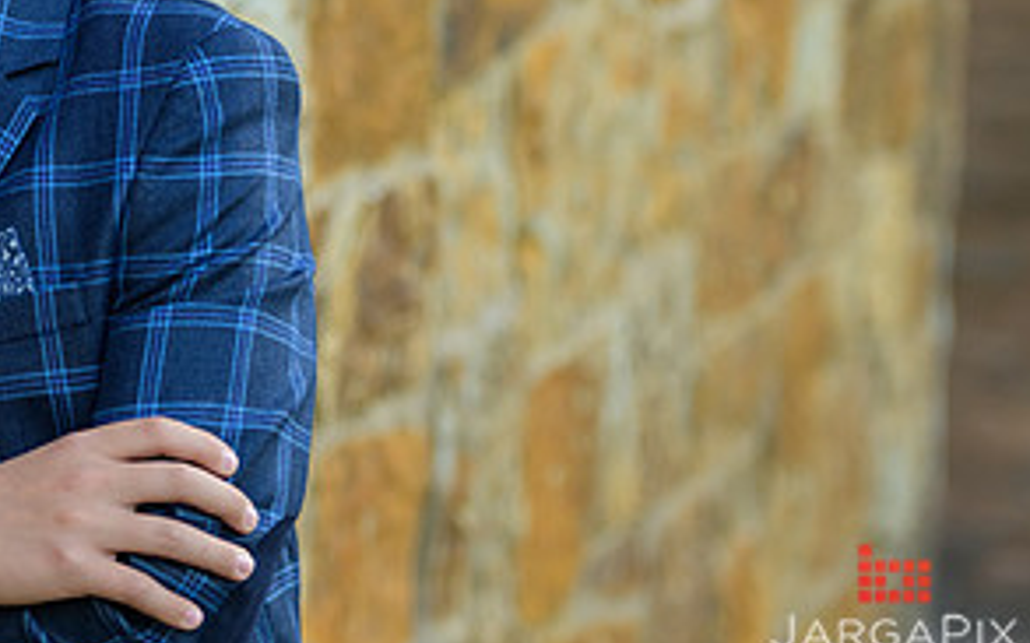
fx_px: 5024
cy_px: 17
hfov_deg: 11.6
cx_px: 42
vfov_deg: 7.3
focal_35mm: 179
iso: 200
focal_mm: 85
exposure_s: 1/500
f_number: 3.2
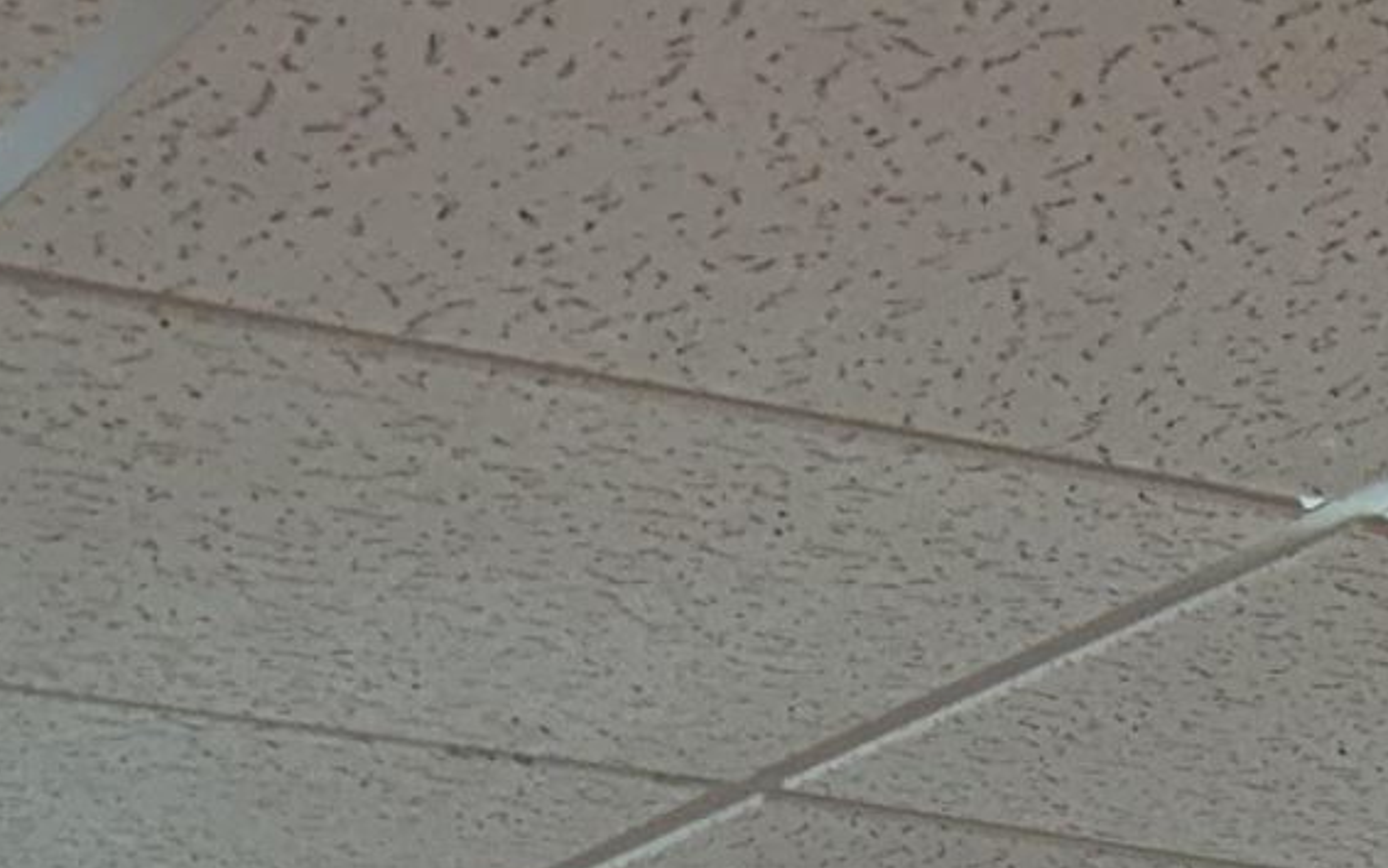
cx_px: 1883
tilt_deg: -3.6
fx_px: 5221
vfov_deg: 8.3
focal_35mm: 138
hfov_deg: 14.4
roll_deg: +0.7
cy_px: 2388
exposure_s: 1/120
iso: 160
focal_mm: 6.86
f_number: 1.78
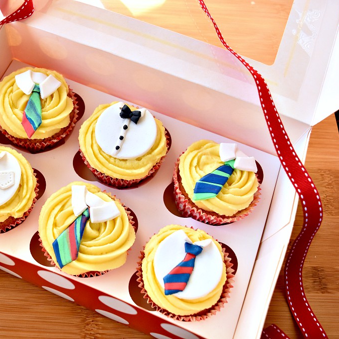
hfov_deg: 40.1
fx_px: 450
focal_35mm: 41
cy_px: 170
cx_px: 86
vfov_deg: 41.3
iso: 800
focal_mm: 21
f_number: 4.5
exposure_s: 1/500
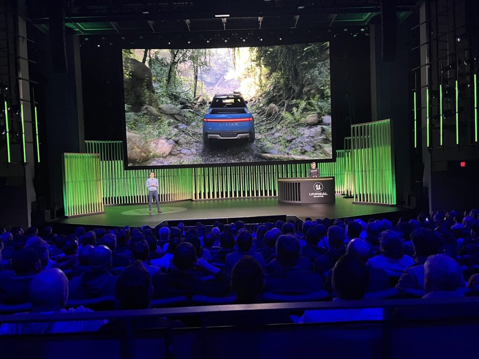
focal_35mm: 26
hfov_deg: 67.3
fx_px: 360
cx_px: 240
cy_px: 180
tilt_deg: -2.5
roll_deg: +2.3
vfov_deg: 53.1
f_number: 1.5
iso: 500
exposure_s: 1/40
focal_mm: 5.7
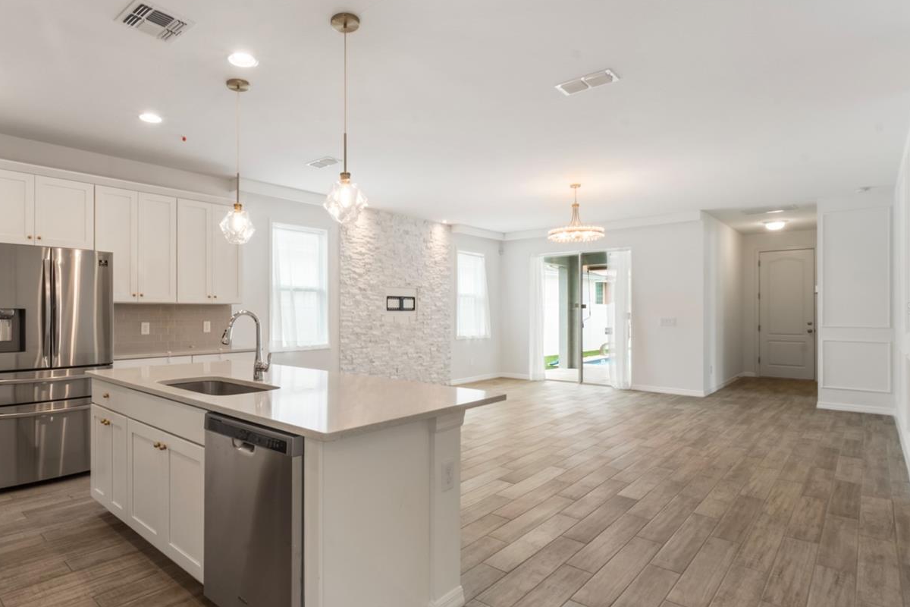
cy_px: 308
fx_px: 506
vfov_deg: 61.9
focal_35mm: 20
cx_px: 369
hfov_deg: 83.1
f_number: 20
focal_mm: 10
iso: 250
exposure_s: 1/1.25
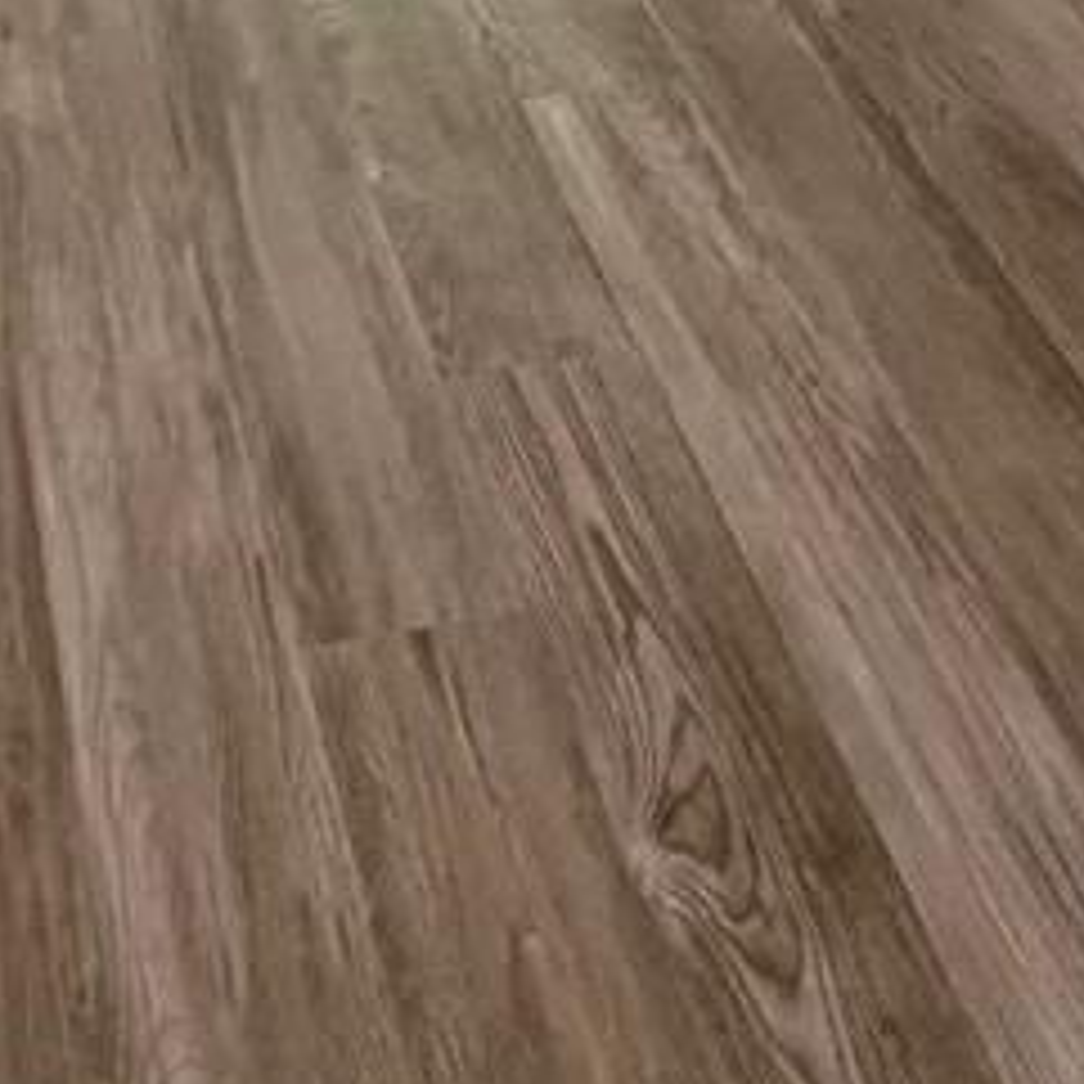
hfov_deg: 21.1
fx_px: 2905
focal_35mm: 82
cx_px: 495
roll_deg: -0.2
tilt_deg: +1.6
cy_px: -1484
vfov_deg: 14.4
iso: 200
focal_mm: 2.22
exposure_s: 1/120
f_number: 2.2
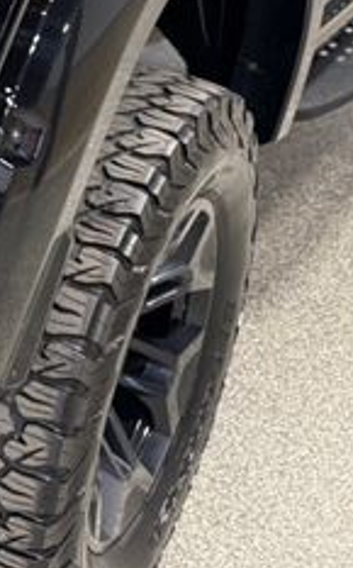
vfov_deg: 27.5
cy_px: -12
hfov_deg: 14.5
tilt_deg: -16.0
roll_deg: -0.1
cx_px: -402
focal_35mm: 70
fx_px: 1081
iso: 160
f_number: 1.78
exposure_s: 1/120
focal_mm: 6.76
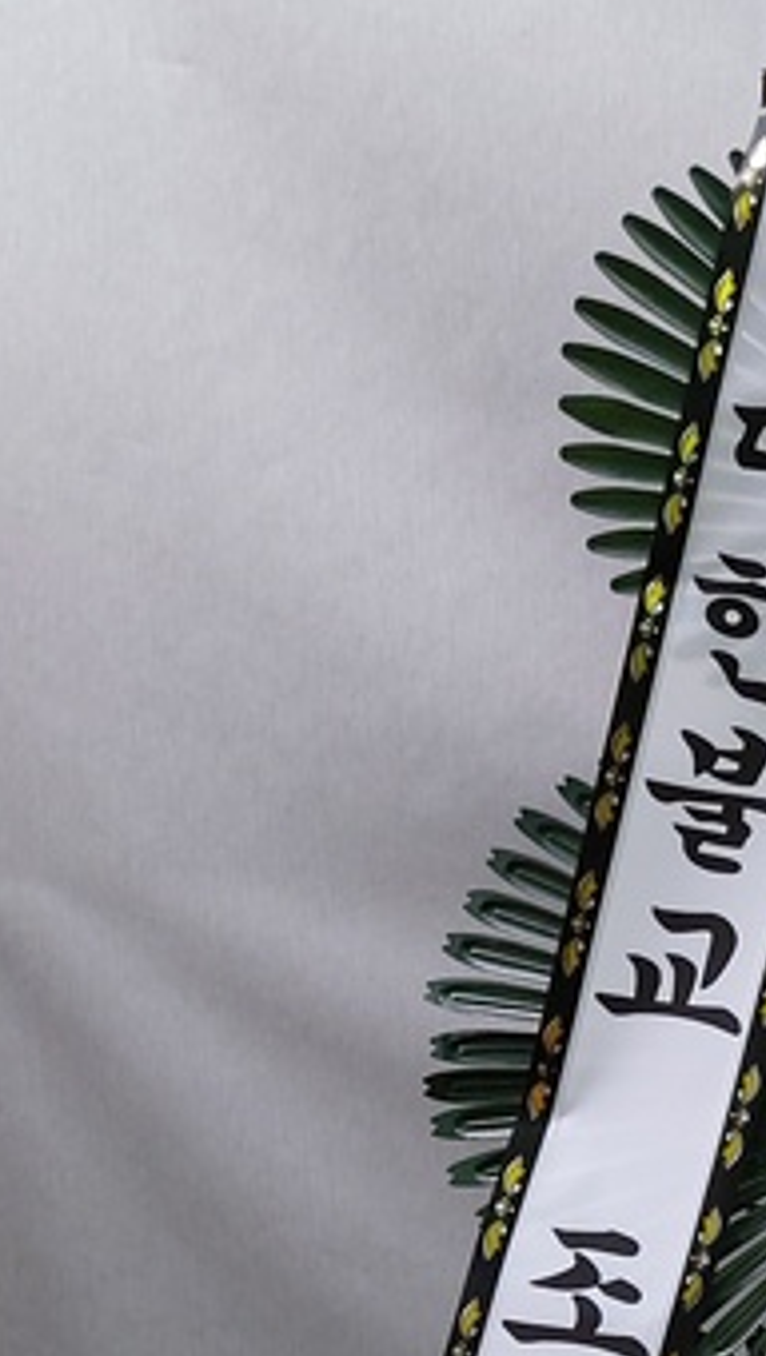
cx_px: 1157
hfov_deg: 17.0
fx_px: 2304
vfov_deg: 31.4
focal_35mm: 64
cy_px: 1204
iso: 200
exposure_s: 1/60
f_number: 2
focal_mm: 4.58
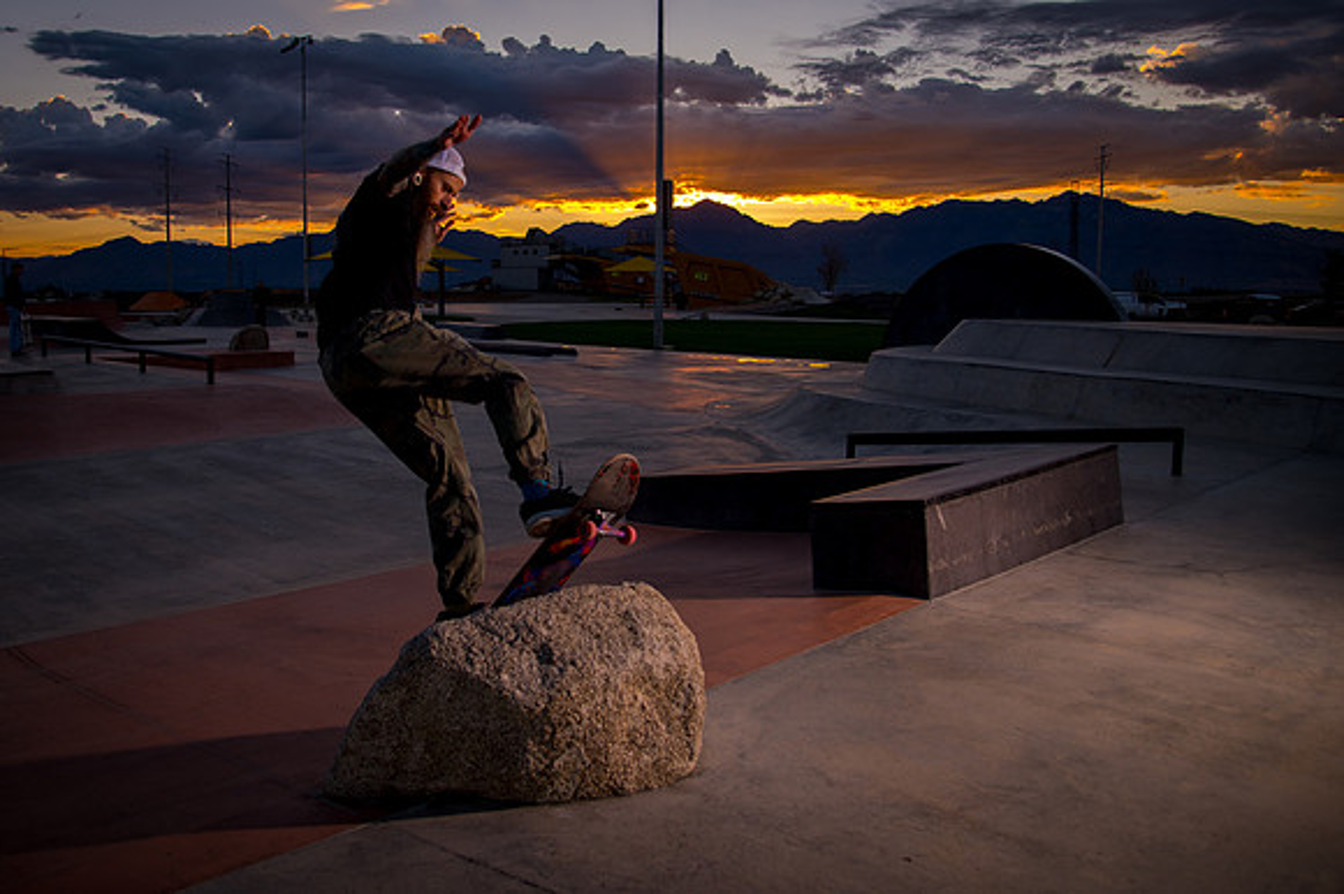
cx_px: 577
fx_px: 1088
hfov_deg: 63.1
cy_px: 373
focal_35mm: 29
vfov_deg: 44.5
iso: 250
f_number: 4
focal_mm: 24
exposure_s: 1/640
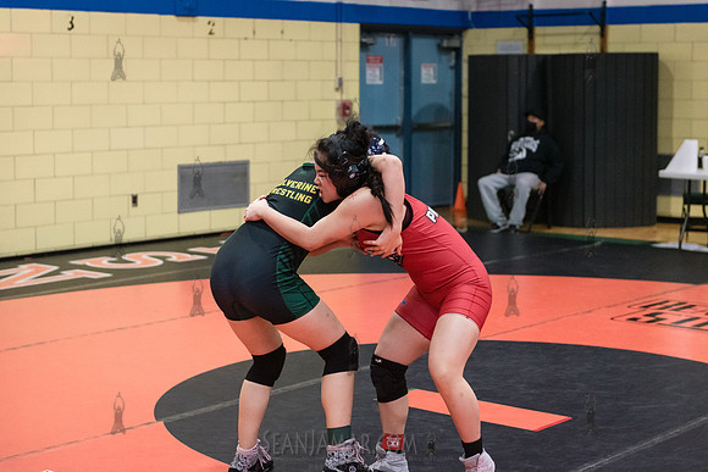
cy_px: 236
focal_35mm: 70
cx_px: 354
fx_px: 1377
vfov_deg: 19.5
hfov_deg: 28.8
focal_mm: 70
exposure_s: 1/500
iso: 8000
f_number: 3.2
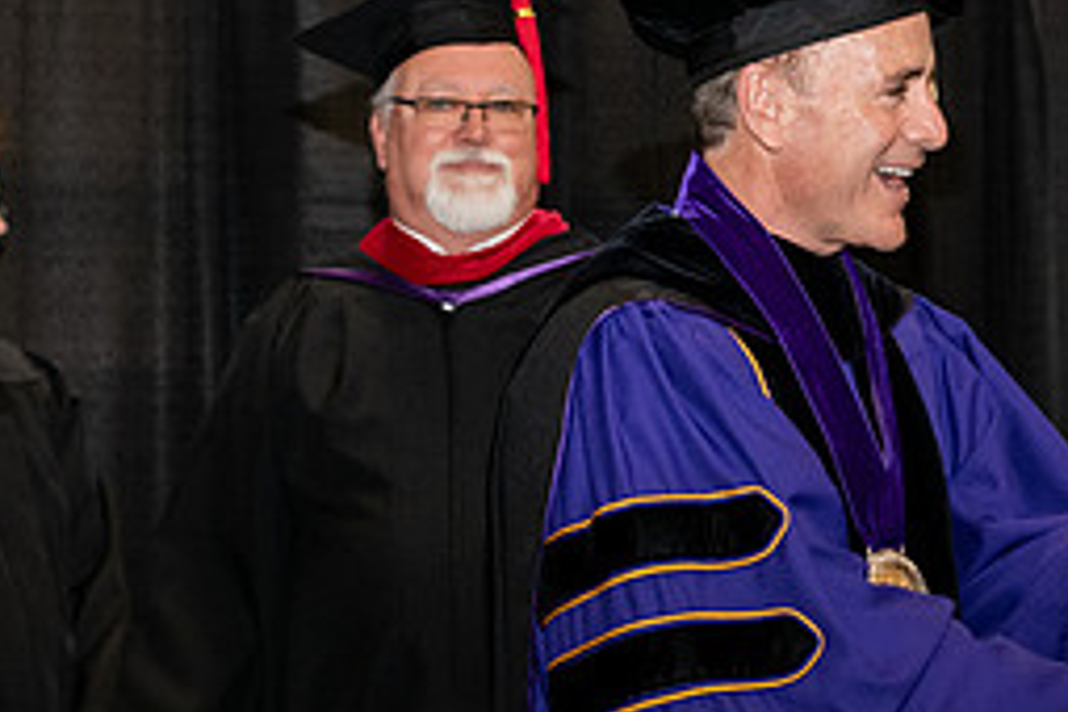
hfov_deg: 12.7
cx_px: 1139
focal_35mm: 159
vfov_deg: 8.6
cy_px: 459
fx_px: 4717
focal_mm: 70
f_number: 5.6
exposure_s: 1/200
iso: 2000
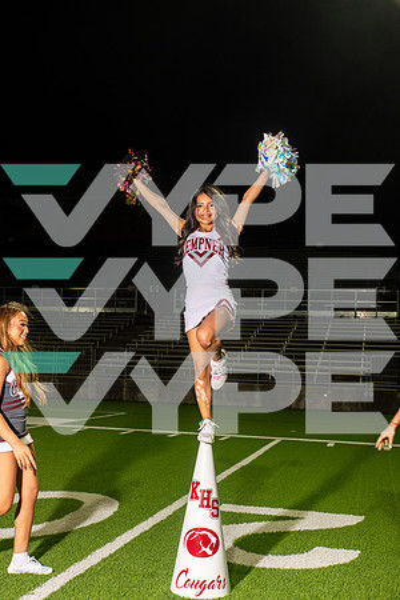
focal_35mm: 42
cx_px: 200
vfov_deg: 46.4
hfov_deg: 31.9
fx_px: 700
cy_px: 300
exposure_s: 1/400
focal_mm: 42
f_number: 7.1
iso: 1000
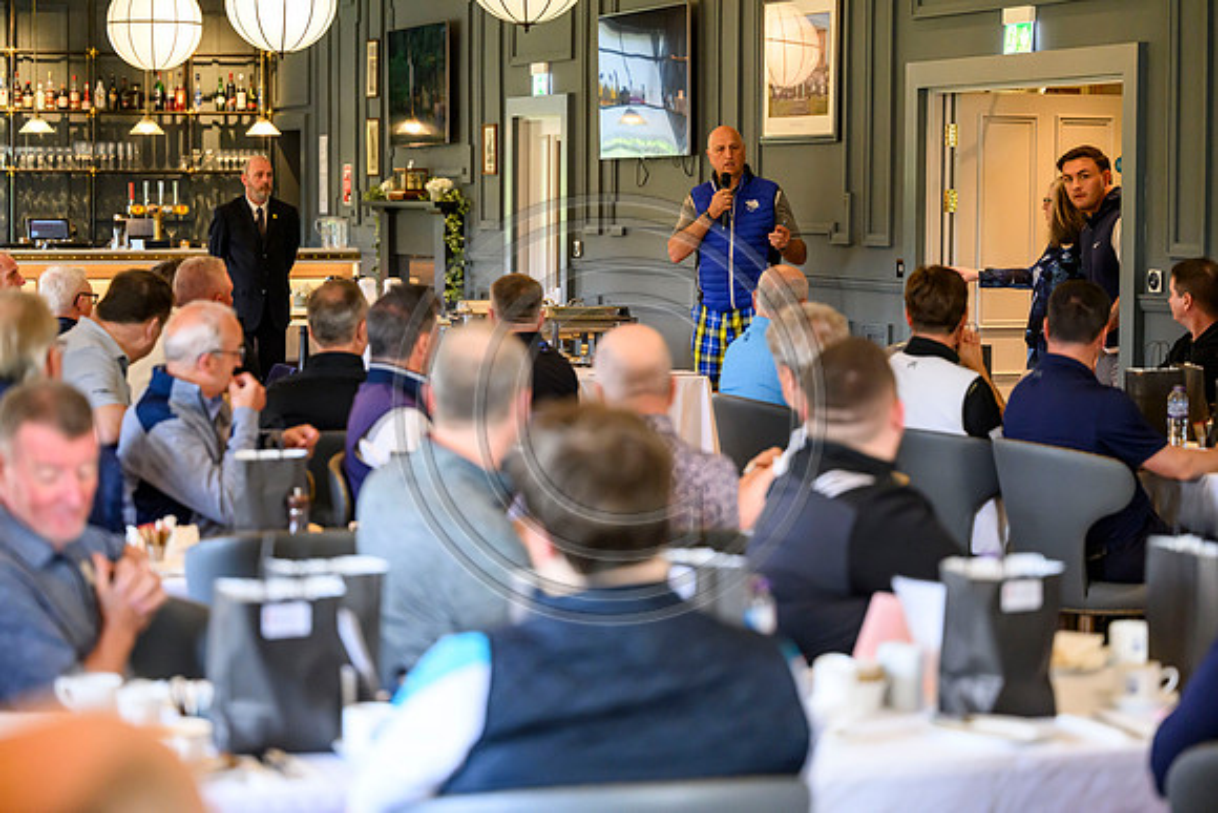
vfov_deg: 14.9
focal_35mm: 92
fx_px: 3113
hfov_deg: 22.1
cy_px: 406
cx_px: 609
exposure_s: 1/500
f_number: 2.8
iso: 4000
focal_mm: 92
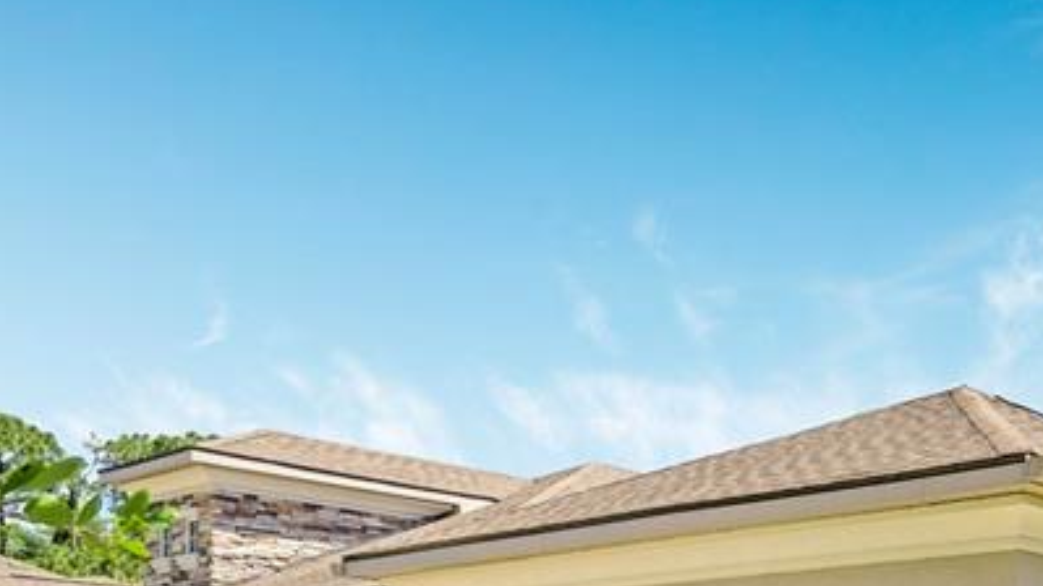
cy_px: 777
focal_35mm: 44
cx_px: 1197
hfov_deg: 37.2
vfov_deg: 23.5
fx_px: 1226
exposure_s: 1/4000
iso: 250
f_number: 9
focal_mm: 11
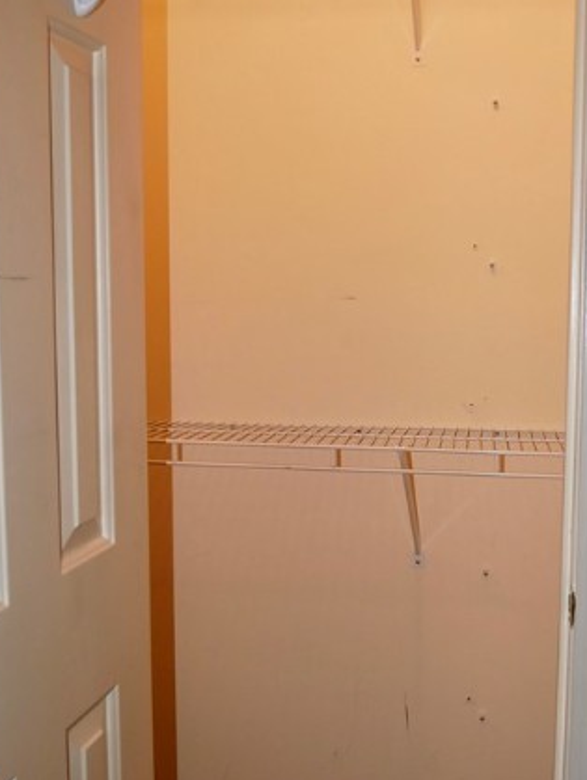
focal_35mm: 44
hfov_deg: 32.5
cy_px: 402
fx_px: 993
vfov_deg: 42.9
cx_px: 420
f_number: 3.5
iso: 400
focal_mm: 12
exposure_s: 1/125
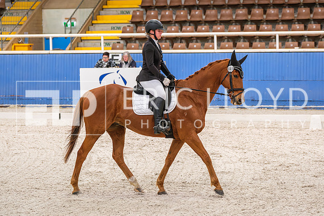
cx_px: 166
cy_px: 104
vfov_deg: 10.1
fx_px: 1226
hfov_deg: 15.0
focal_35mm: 136
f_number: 3.2
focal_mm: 77.3
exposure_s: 1/640
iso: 2500
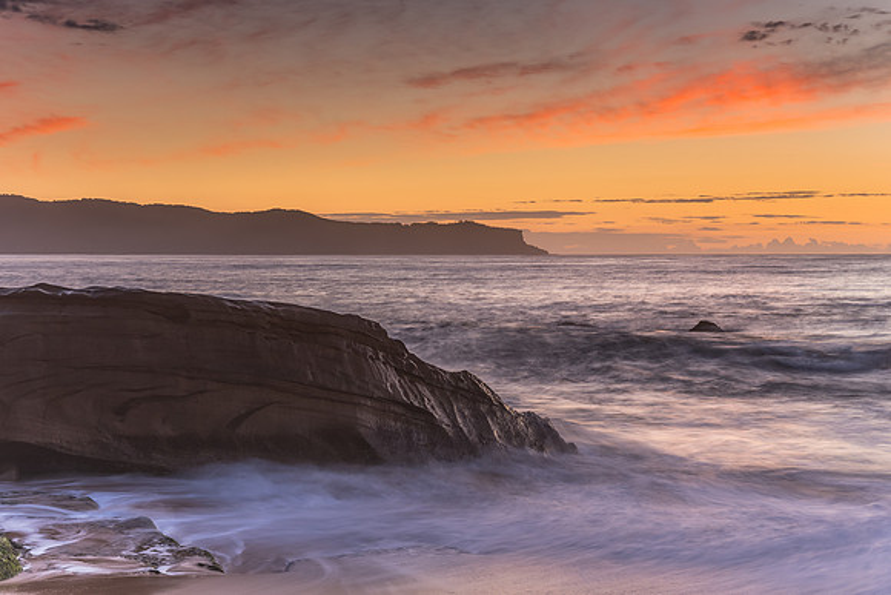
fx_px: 1577
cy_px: 298
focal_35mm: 64
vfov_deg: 21.3
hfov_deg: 31.6
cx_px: 446
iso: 50
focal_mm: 42
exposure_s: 1.6
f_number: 10
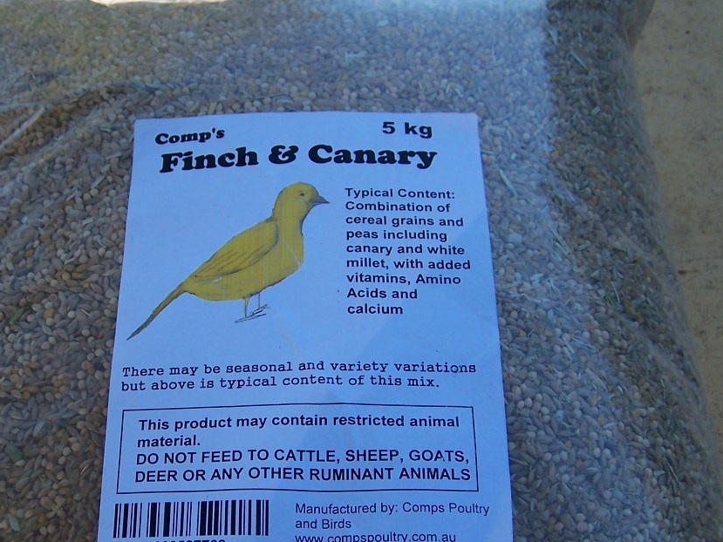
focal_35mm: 55
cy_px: 336
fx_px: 1149
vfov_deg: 26.5
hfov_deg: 34.8
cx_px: 287
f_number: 2.8
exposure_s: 1/250
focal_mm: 6.3
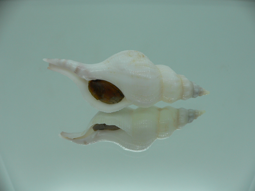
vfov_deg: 40.7
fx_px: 258
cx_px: 128
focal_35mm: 35
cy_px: 96
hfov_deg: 52.6
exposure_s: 1/60
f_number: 2.8
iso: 80
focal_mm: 4.6
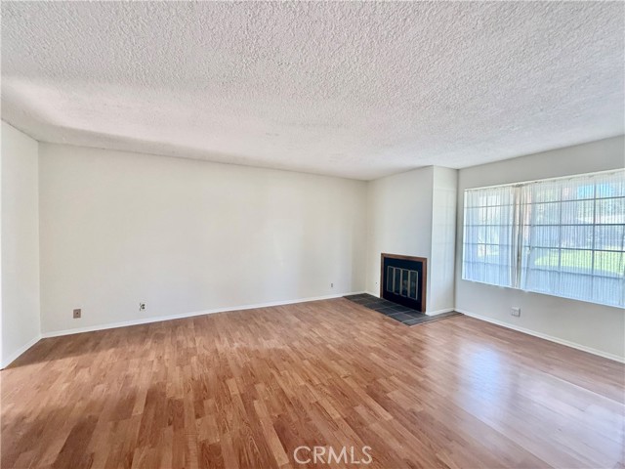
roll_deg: -1.2
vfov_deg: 85.7
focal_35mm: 14
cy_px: 234
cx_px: 312
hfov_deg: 102.1
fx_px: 253
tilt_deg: -0.3
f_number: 2.2
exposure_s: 1/83
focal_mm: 2.22
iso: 320
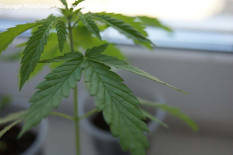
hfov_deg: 33.4
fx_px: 388
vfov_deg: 22.6
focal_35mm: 60
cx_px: 116
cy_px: 78
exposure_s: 1/60
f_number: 5
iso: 125
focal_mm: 40
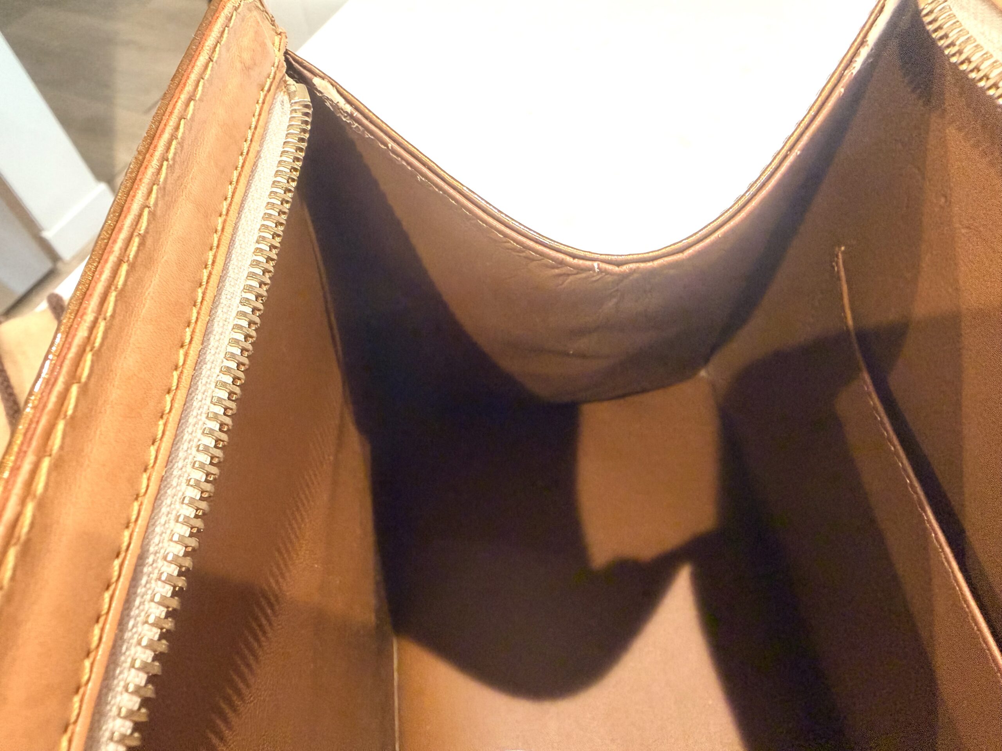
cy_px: 376
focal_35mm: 24
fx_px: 695
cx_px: 501
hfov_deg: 71.6
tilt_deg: -54.4
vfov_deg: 56.8
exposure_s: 1/60
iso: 640
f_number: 2.2
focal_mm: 2.22
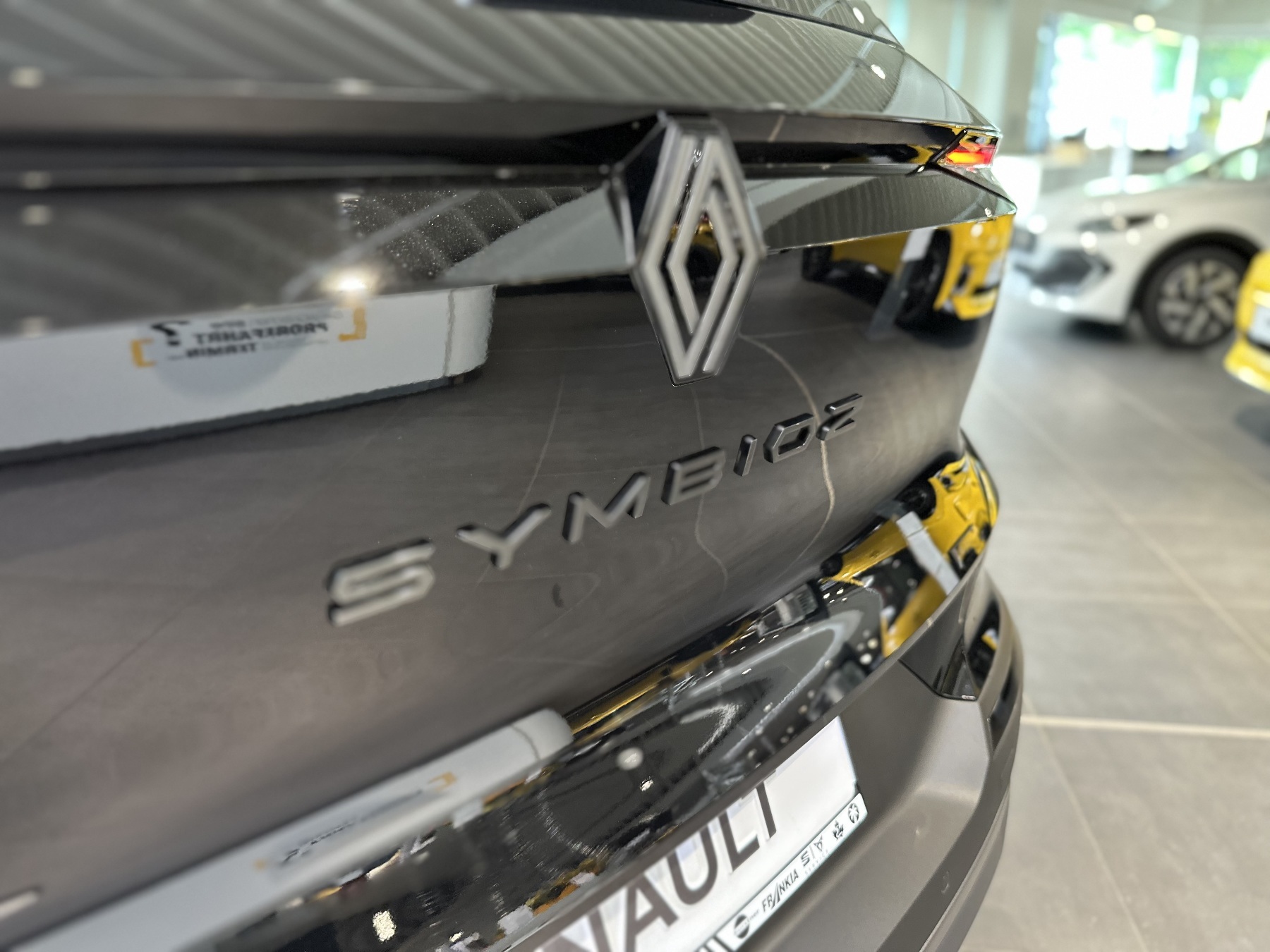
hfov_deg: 71.6
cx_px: 635
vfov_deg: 56.8
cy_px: 476
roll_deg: +0.6
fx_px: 881
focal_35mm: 24
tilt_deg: -17.7
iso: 400
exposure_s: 1/48
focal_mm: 6.86
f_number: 1.78
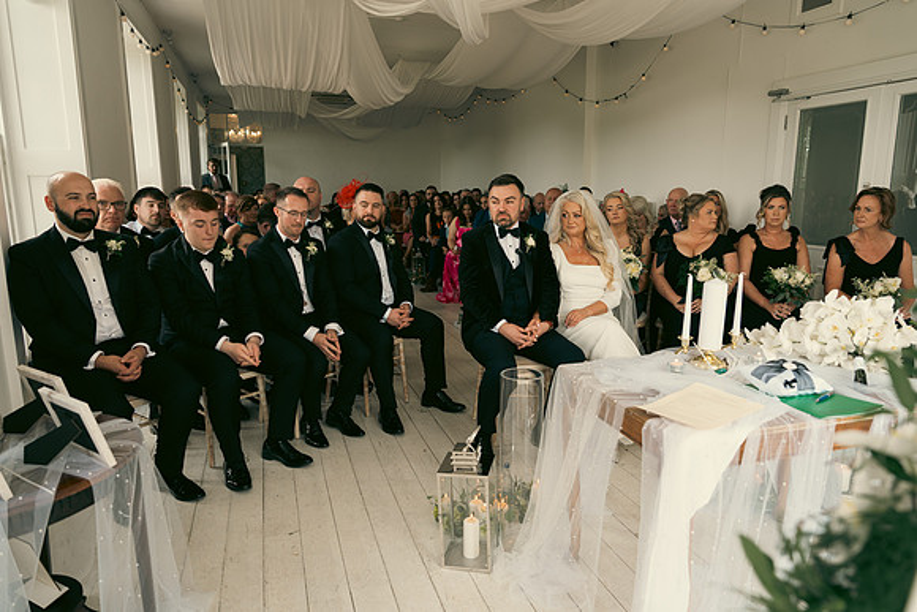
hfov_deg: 73.7
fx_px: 611
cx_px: 458
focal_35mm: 24
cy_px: 306
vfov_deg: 53.2
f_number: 3.5
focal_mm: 24
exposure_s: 1/160
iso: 200
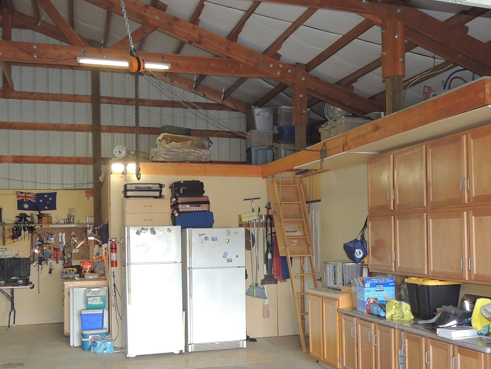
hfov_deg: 44.5
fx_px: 596
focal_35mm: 42
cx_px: 300
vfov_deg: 34.2
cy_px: 230
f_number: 3
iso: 220
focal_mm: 4.3
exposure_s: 1/40
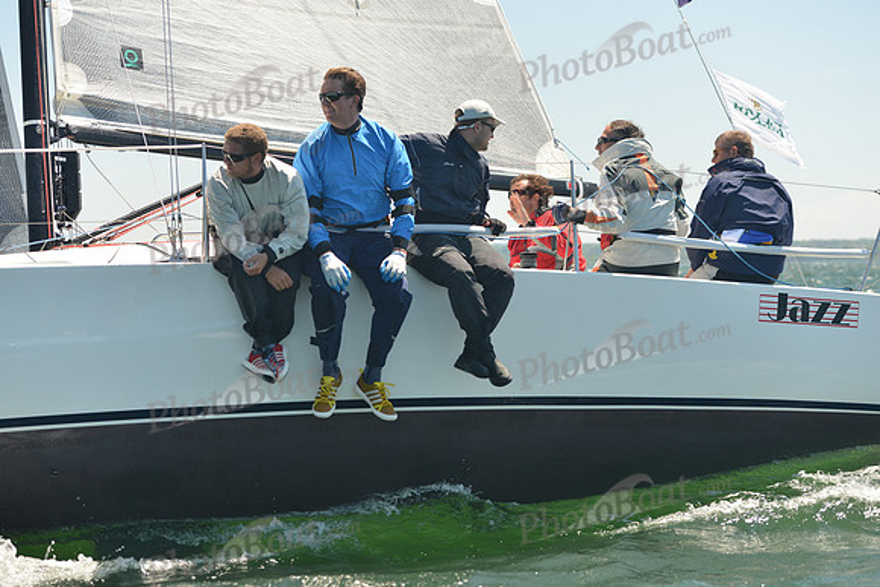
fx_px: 2005
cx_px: 440
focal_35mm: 82
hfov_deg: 24.8
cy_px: 294
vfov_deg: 16.7
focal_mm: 82
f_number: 4
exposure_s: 1/800
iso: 400
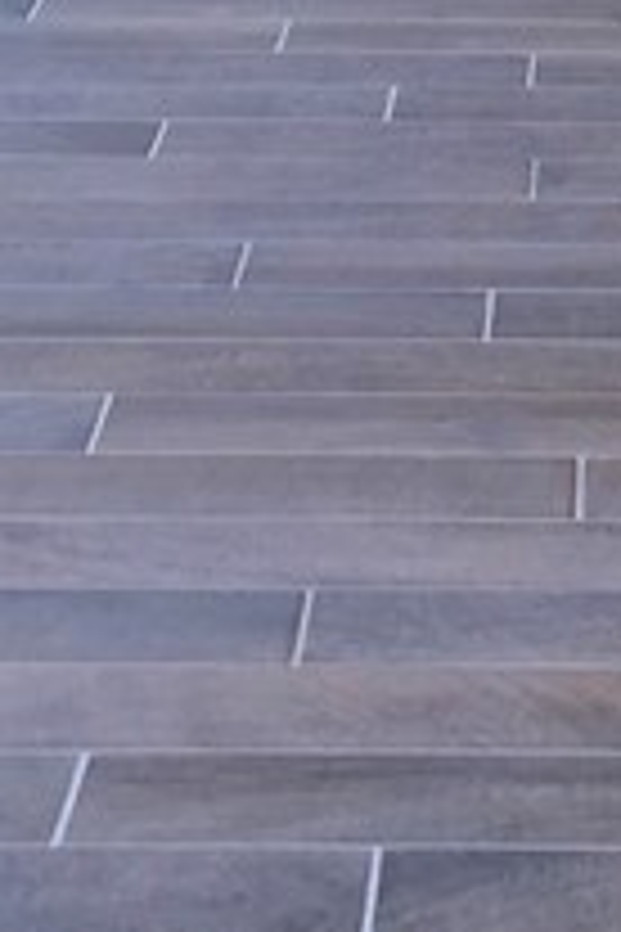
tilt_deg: -3.1
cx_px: 648
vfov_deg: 12.6
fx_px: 3855
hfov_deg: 9.1
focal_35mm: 149
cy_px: -729
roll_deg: -1.2
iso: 32
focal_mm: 4.15
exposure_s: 1/40
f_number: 2.2
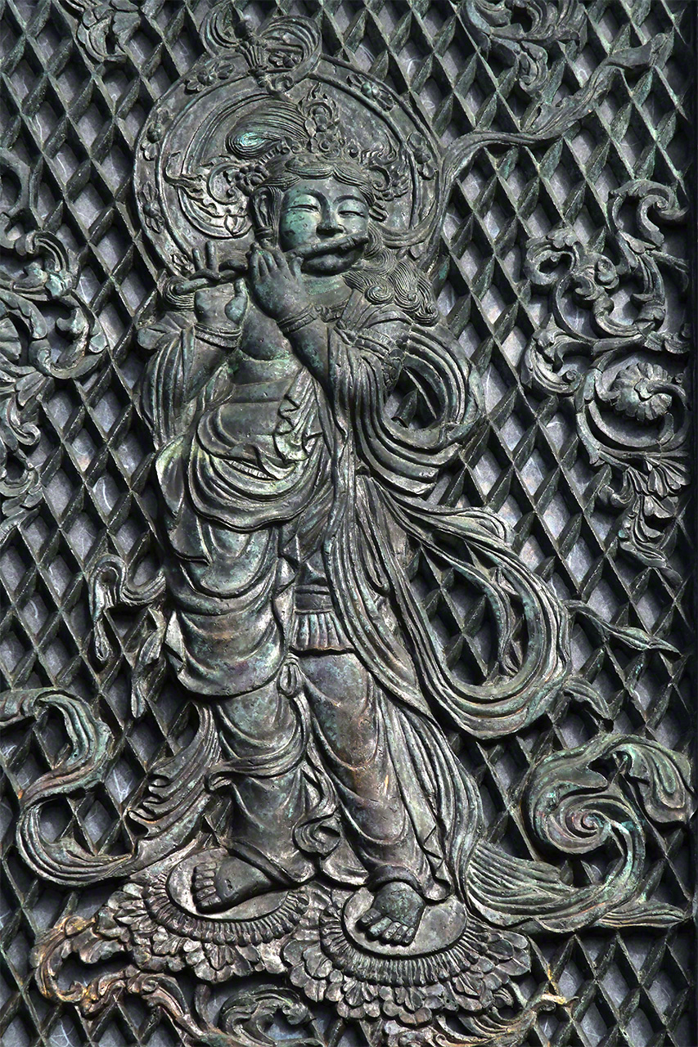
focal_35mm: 128
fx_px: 3709
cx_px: 349
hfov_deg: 10.8
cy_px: 524
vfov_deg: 16.1
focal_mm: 85
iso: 200
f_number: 13
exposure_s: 1/320
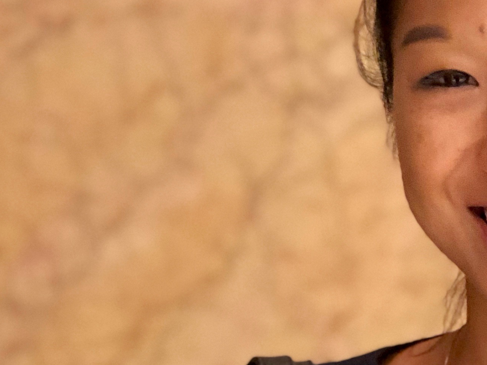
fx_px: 2518
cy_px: 237
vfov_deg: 8.3
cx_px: 518
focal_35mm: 179
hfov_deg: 10.9
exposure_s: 1/50
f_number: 2.8
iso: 640
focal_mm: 6.6
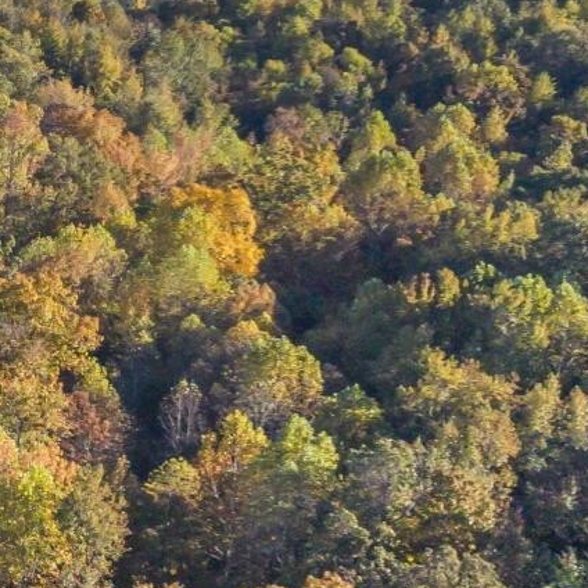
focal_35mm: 150
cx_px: -1431
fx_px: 2883
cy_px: 123
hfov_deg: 8.6
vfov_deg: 11.6
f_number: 1.8
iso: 100
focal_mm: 8.67
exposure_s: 1/200
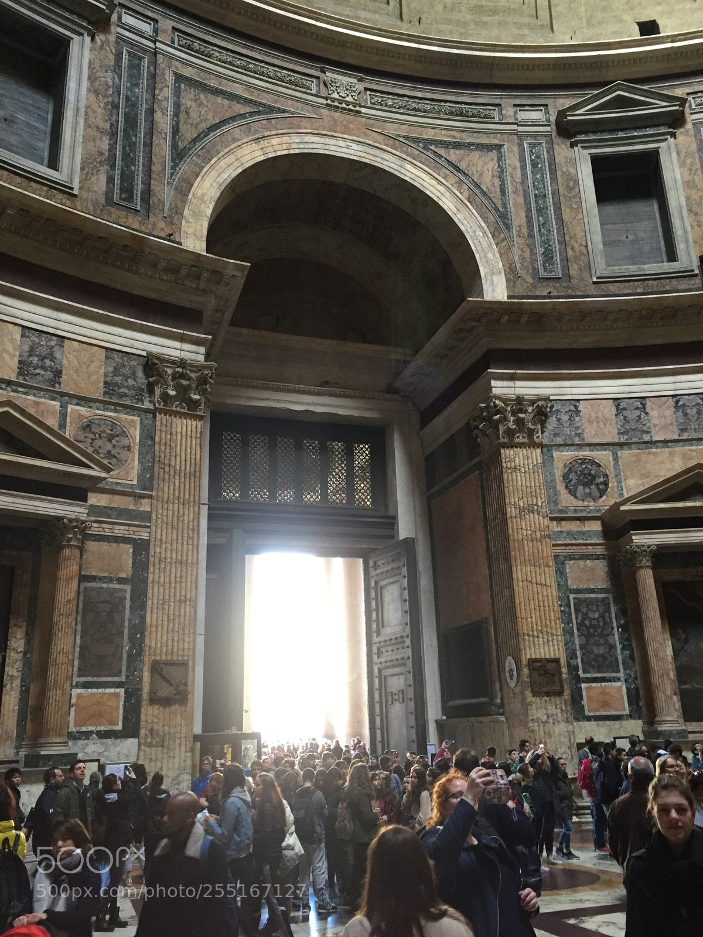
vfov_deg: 61.7
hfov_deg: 48.2
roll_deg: +1.4
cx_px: 352
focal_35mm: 29
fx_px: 785
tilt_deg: +17.1
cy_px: 468
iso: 200
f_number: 2.2
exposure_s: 1/33
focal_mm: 4.15
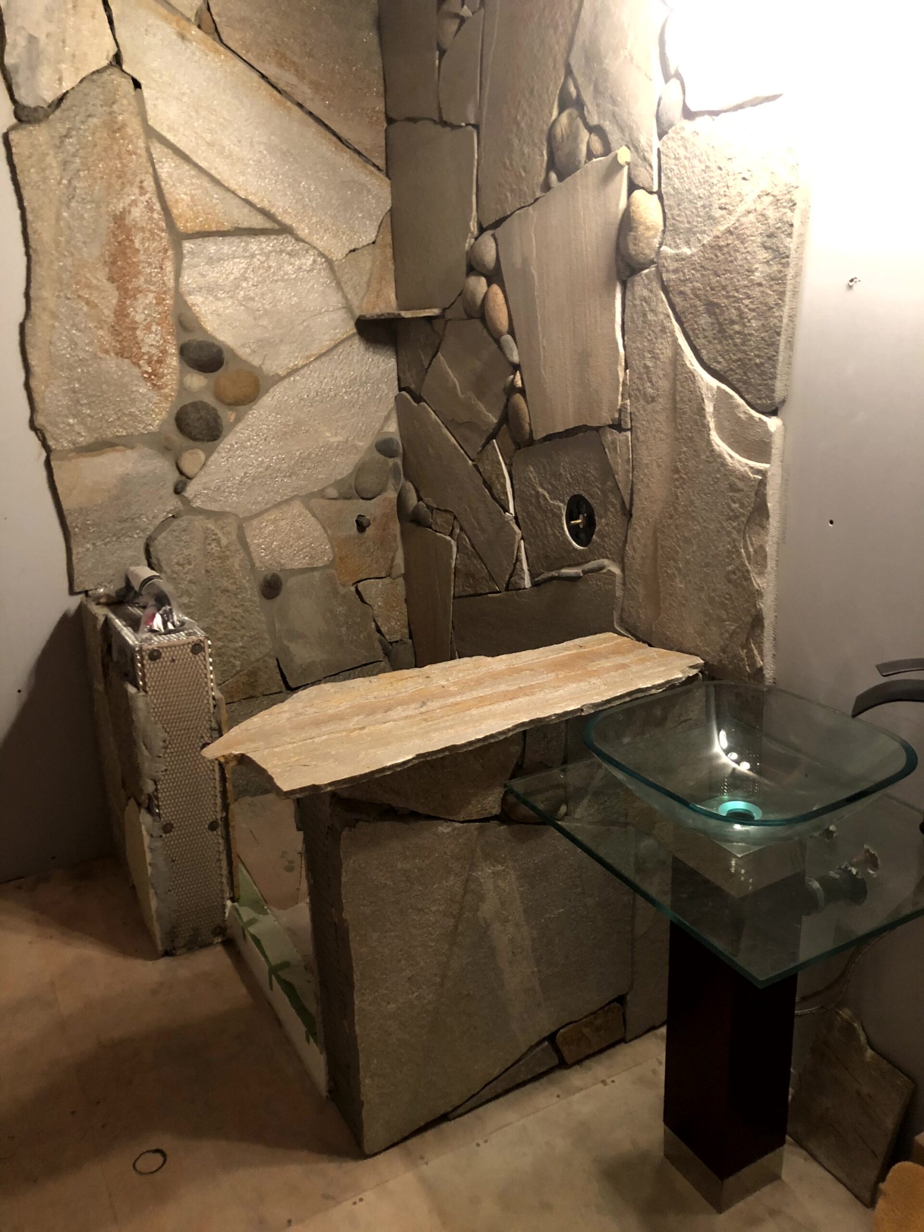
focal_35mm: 28
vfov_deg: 63.4
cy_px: 616
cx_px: 462
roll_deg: +1.1
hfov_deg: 49.8
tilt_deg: -15.5
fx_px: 996
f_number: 1.8
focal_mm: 3.99
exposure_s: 1/4
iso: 100
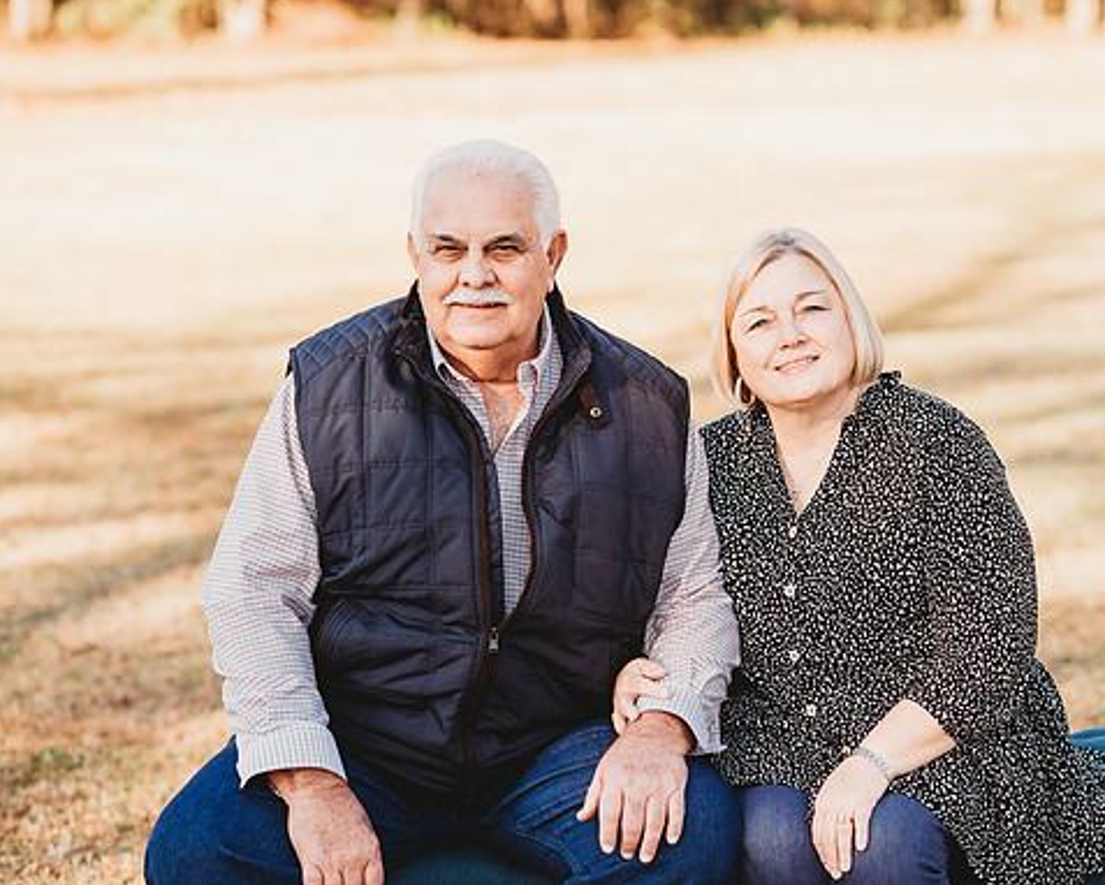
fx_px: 3174
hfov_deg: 19.7
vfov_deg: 15.9
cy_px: 439
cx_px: 669
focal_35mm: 97
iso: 200
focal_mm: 85
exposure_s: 1/640
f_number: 2.5
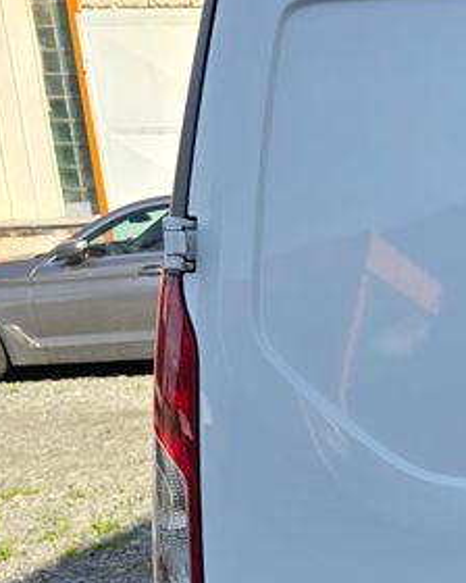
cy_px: 583
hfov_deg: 15.9
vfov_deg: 22.4
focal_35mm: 82
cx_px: 840
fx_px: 1414
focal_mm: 6.3
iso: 12
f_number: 1.7
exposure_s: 1/505
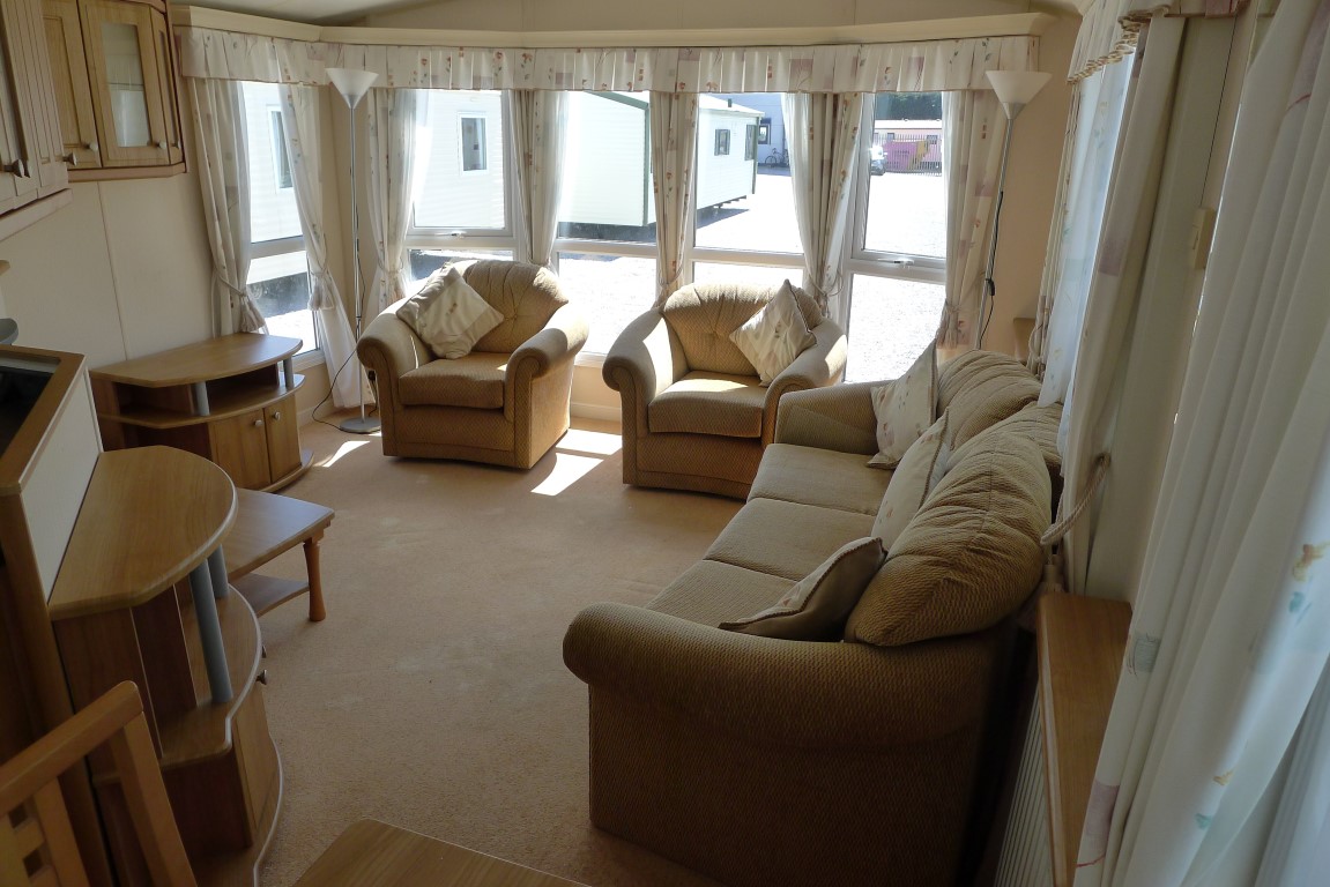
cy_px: 444
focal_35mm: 24
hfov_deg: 73.7
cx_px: 665
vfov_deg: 53.2
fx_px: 887
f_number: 2.8
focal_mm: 5.1
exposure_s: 1/320
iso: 125
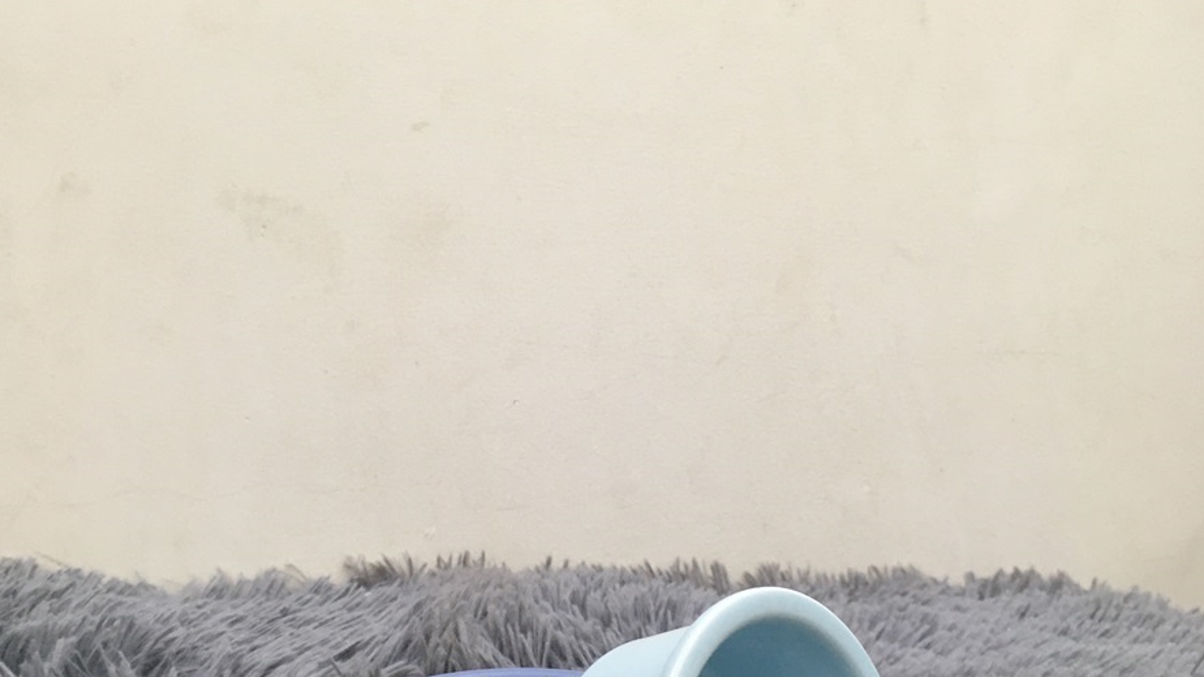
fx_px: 1373
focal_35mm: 43
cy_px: 553
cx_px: 603
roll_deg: -1.0
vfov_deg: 27.1
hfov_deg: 47.4
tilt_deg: -9.6
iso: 100
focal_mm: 4.15
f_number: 2.2
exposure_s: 1/33
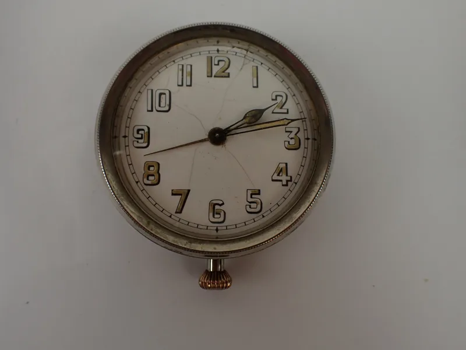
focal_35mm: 30
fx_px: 404
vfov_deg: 46.8
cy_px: 175
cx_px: 233
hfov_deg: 60.0
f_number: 2.3
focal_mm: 5.4
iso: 160
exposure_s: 1/125
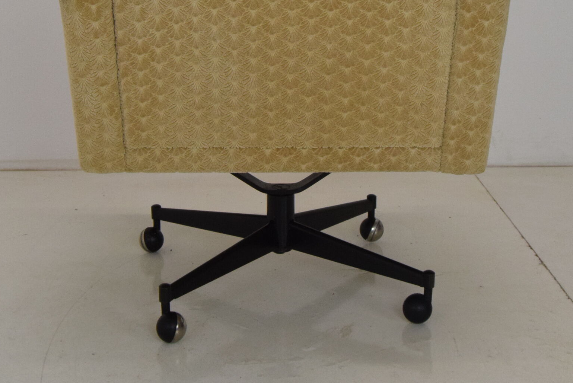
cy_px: 55
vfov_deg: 19.2
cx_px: 290
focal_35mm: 70
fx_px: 1115
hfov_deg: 28.8
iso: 1600
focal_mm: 24
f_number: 9
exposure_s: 1/320
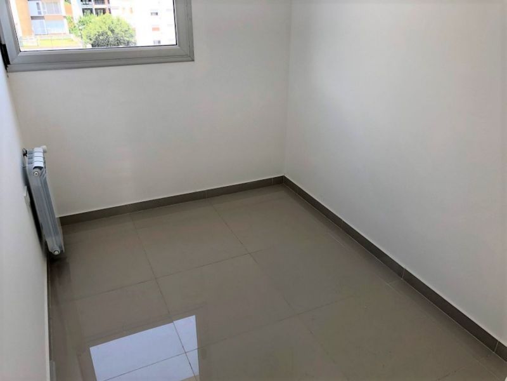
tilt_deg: -27.0
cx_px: 254
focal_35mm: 28
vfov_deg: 49.7
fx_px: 410
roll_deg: +0.3
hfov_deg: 63.4
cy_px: 190
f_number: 1.8
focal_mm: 4
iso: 20
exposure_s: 1/120
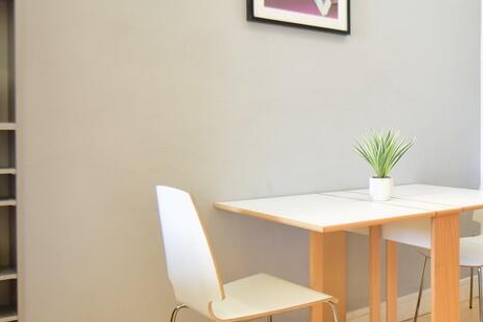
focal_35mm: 40
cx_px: 417
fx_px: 536
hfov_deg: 44.9
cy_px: 133
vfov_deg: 33.3
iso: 400
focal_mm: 12
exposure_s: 1/40
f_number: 3.8
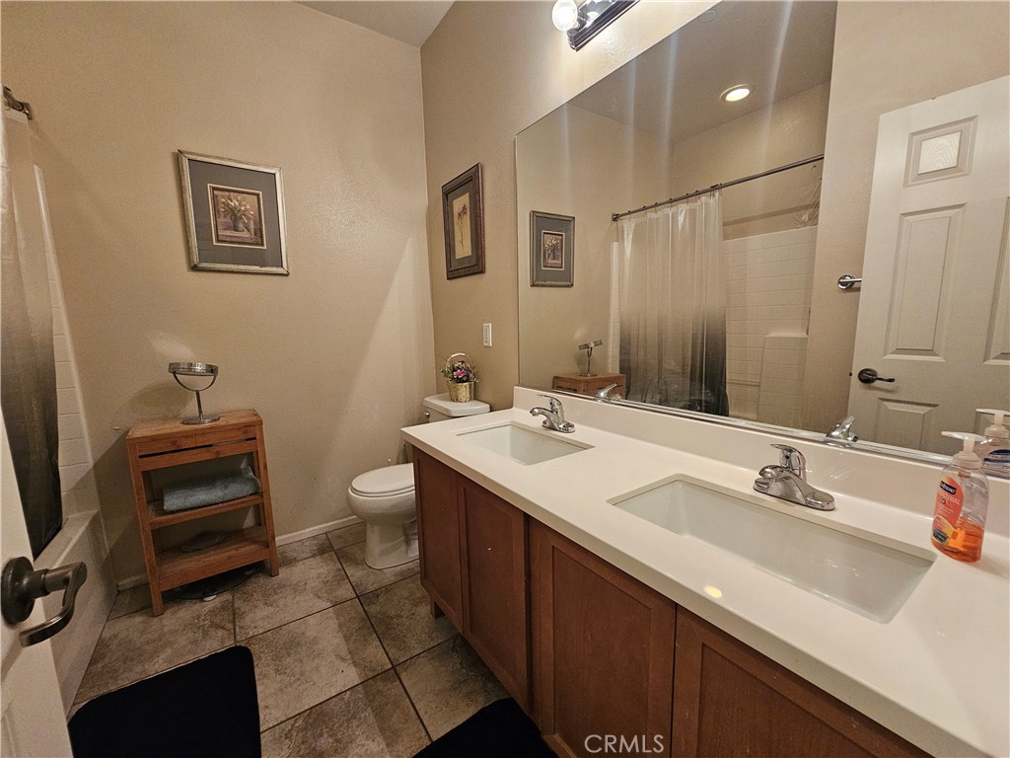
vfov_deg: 89.9
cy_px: 379
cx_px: 505
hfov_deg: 106.2
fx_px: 379
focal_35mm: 13
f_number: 2.2
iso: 400
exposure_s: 1/60
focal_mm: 2.2
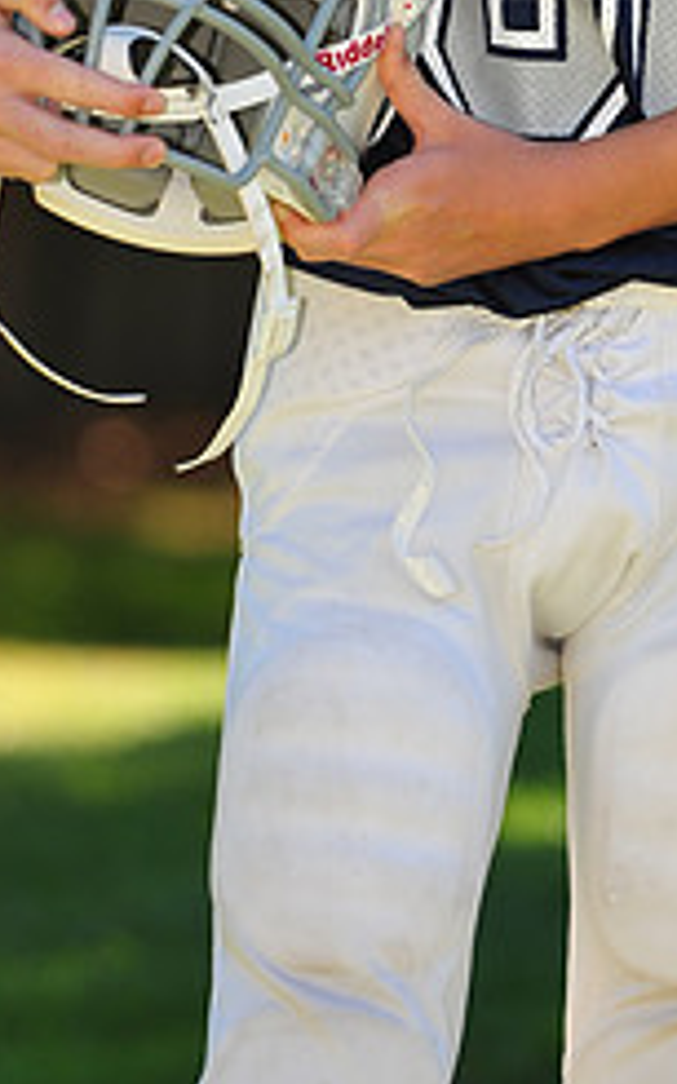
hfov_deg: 2.7
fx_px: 14237
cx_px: 513
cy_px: -142
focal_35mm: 482
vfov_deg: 4.4
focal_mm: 200
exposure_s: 1/320
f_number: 4.5
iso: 200
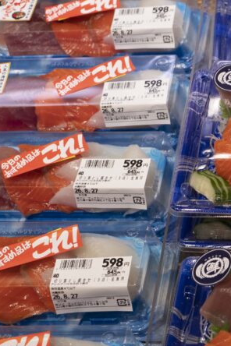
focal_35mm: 106
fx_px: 1020
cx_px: 382
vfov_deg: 19.3
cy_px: 166
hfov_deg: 12.1
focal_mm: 46
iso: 320
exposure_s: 1/160
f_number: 5.6
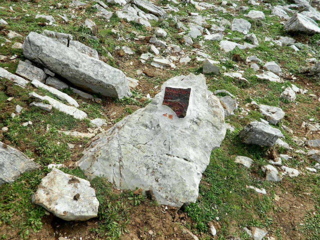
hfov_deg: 58.4
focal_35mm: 31
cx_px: 160
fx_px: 287
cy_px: 120
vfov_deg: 45.4
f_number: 9.1
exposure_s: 1/200
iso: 80
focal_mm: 5.6
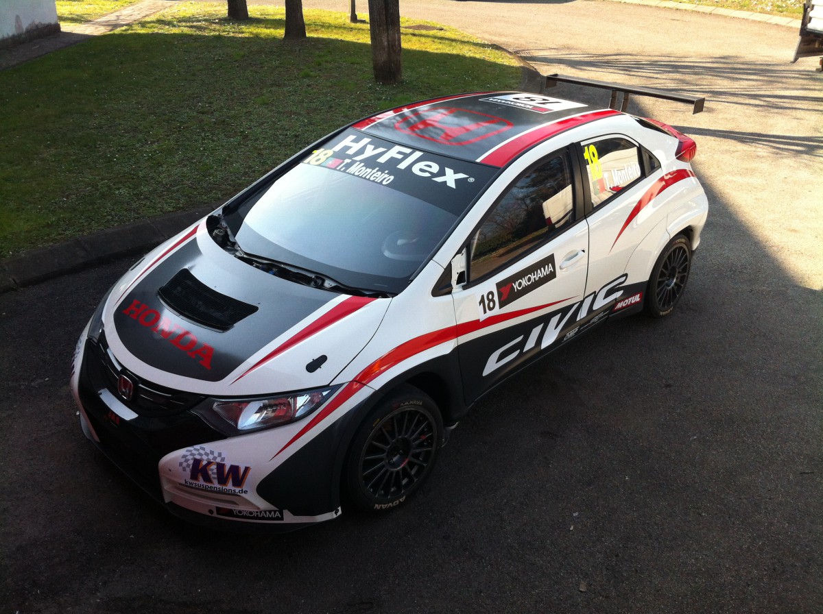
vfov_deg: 40.6
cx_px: 412
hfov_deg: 52.7
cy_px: 307
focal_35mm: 35
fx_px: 831
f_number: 2.8
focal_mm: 3.85
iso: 80
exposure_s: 1/363
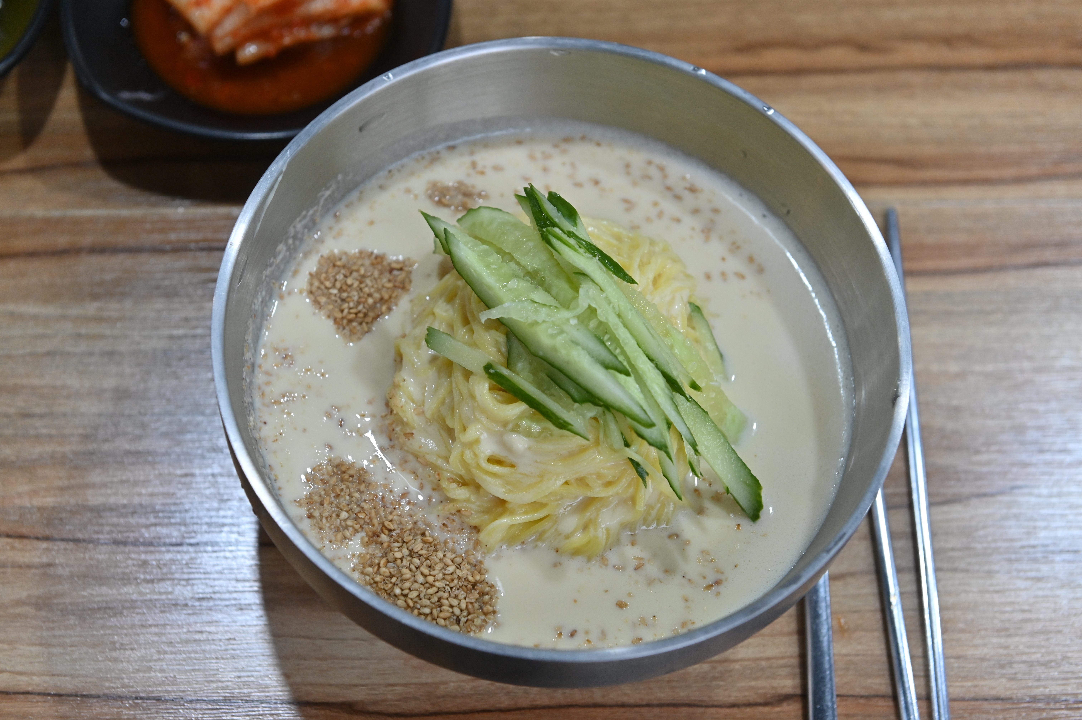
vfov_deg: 22.6
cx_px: 541
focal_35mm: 60
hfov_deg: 33.4
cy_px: 360
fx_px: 1802
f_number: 5
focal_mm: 60
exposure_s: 1/160
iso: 800
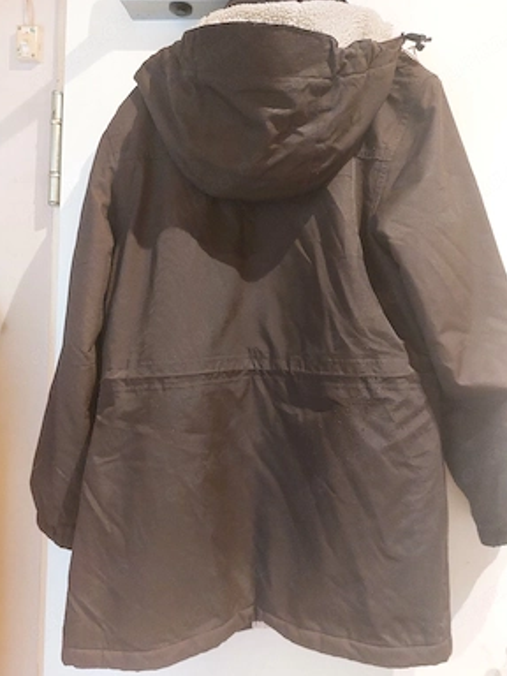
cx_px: 252
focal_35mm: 25
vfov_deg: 69.4
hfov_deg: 54.9
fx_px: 488
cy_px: 345
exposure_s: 1/25
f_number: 1.8
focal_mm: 5.23
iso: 640
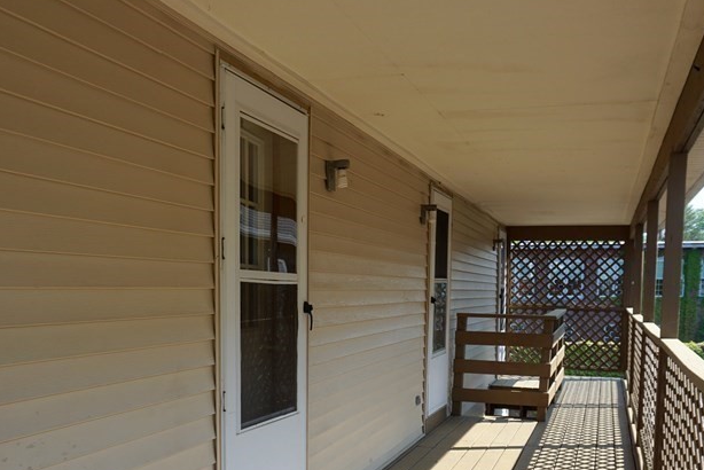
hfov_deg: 48.3
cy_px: 381
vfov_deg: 32.5
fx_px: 783
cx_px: 308
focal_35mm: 40
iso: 100
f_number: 5.6
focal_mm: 16
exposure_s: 1/200
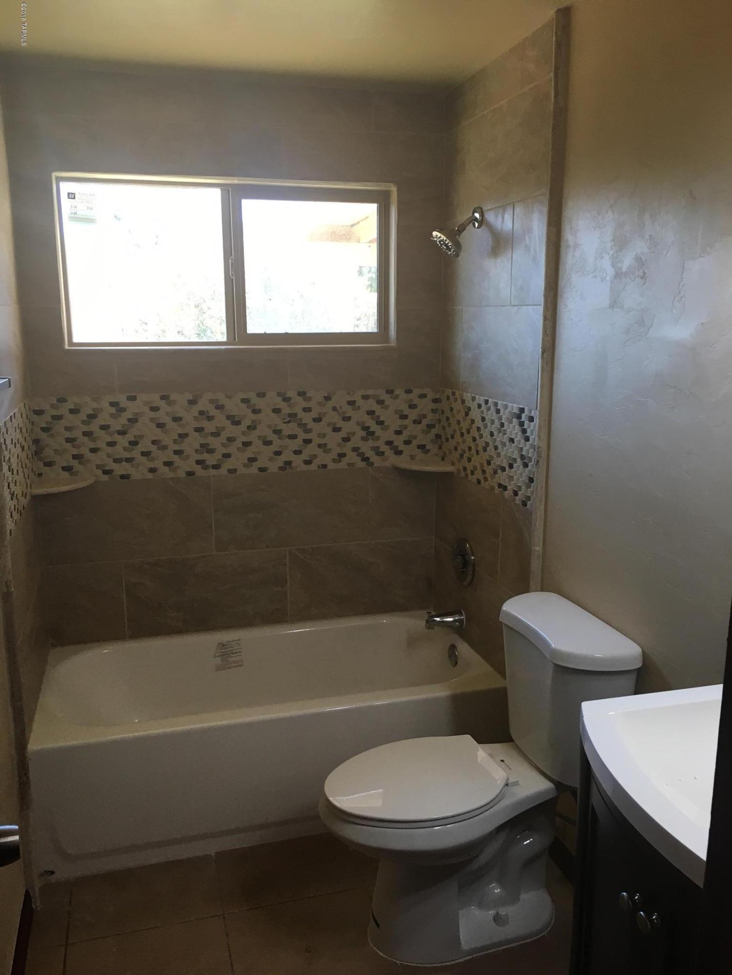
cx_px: 366
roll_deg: +0.7
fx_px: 818
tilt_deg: -11.7
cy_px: 488
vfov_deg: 61.7
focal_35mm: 29
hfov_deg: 48.2
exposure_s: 1/30
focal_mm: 4.15
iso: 32
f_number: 2.2
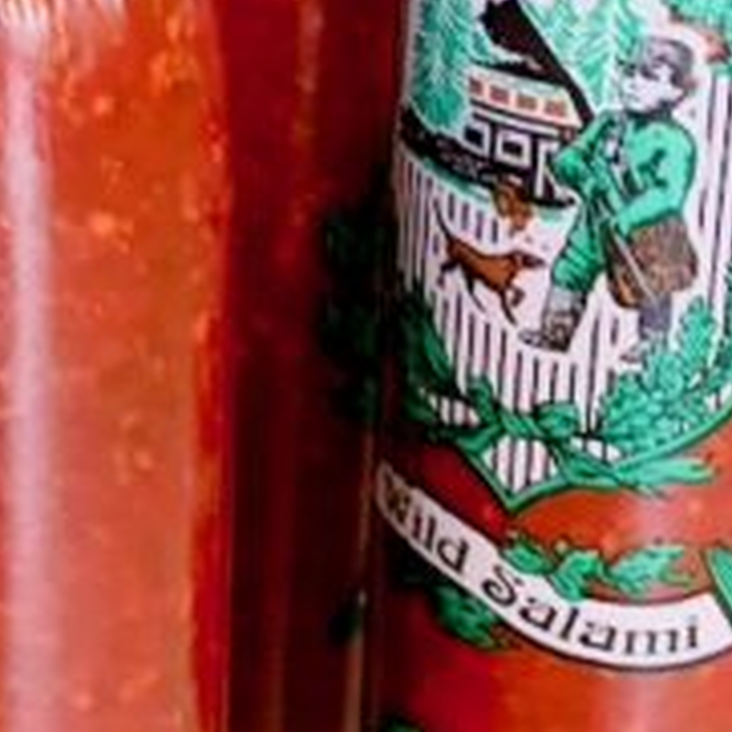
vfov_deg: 13.3
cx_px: 489
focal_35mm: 130
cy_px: 97
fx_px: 3110
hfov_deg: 13.4
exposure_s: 1/50
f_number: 1.6
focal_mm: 5.96
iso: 400
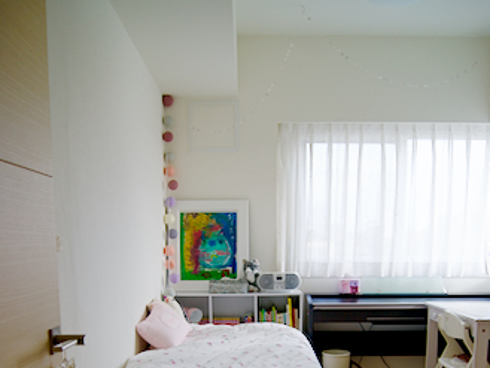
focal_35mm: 57
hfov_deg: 33.8
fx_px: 807
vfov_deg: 24.8
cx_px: 245
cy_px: 344
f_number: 4.5
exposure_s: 1/50
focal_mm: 26
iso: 125
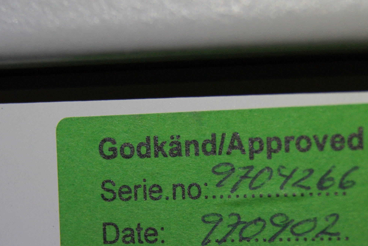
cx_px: 237
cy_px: 229
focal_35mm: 119
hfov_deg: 17.1
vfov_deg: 11.5
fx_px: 1218
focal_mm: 40
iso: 320
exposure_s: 1/80
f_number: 5.6
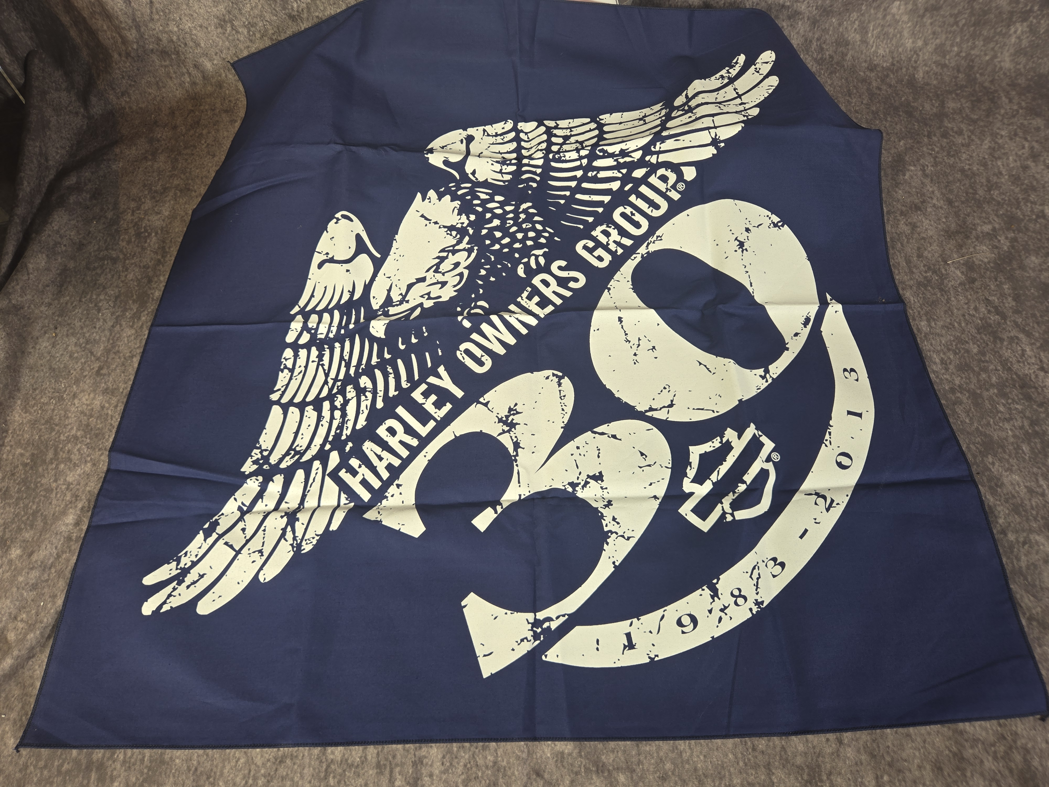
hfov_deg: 73.9
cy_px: 394
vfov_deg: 58.9
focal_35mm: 23
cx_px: 524
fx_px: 697
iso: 25
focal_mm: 5.4
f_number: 1.8
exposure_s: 1/136
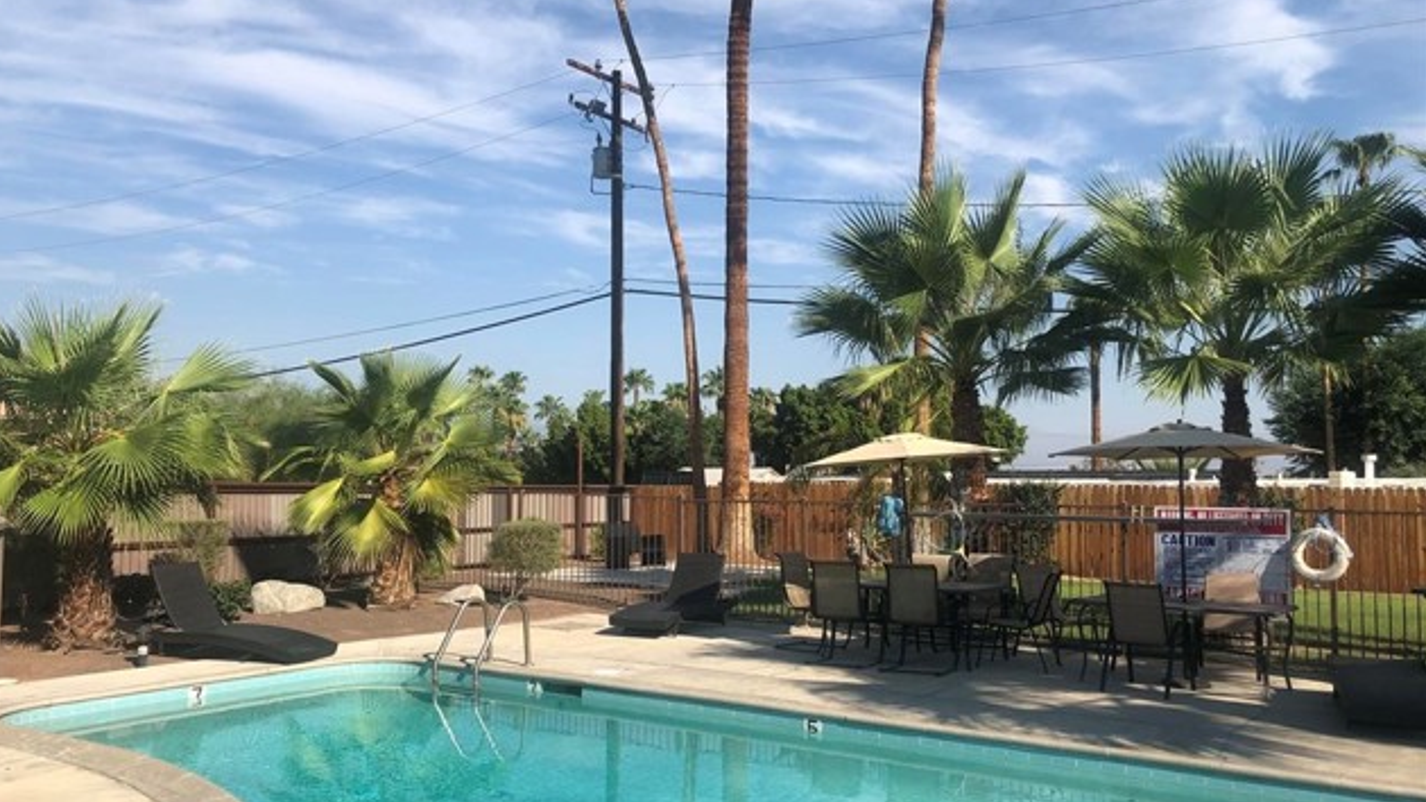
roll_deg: -0.9
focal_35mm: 31
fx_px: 1172
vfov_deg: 37.7
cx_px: 704
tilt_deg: +1.5
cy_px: 444
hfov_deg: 62.6
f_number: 1.8
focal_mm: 3.99
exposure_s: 1/2525
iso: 20
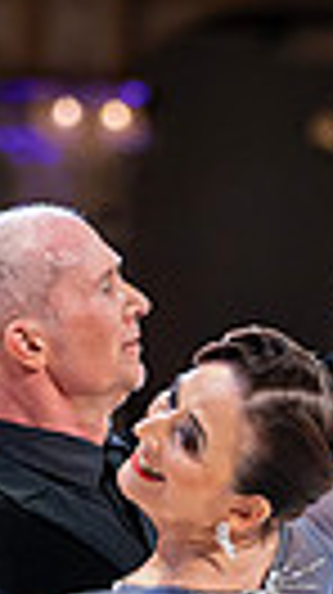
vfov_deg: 4.8
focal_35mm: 444
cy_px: 1013
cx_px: 260
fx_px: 6988
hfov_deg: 2.7
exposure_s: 1/400
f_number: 2
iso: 640
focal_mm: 77
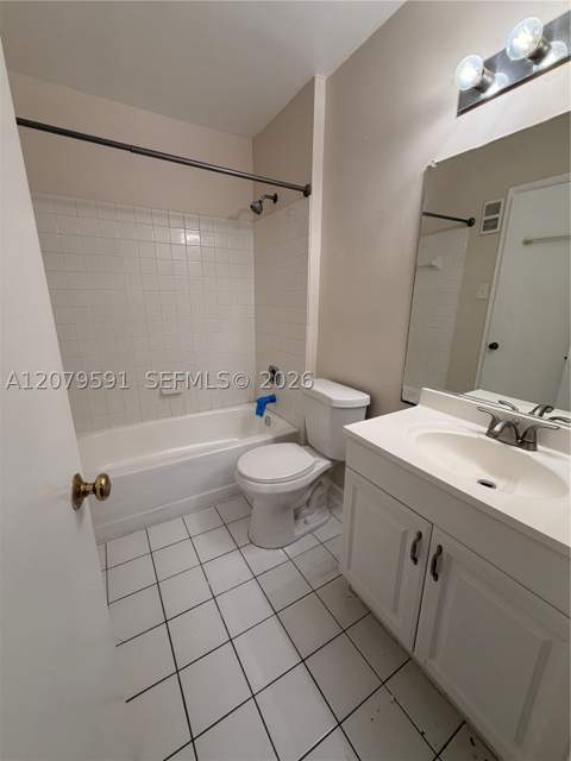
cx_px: 286
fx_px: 308
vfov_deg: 102.1
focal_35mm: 14
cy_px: 380
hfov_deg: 85.7
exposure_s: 1/120
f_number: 2.2
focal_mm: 2.22
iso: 125
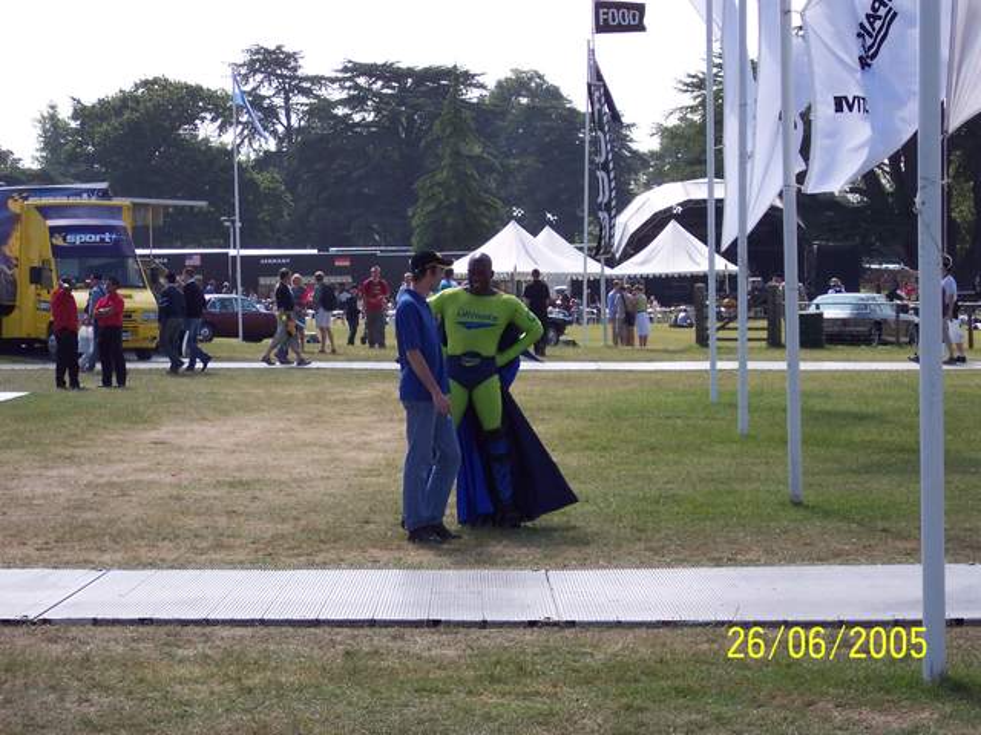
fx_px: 3231
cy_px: 368
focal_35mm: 114
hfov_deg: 17.3
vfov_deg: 13.0
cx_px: 490
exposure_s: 1/700
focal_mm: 24
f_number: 4.8
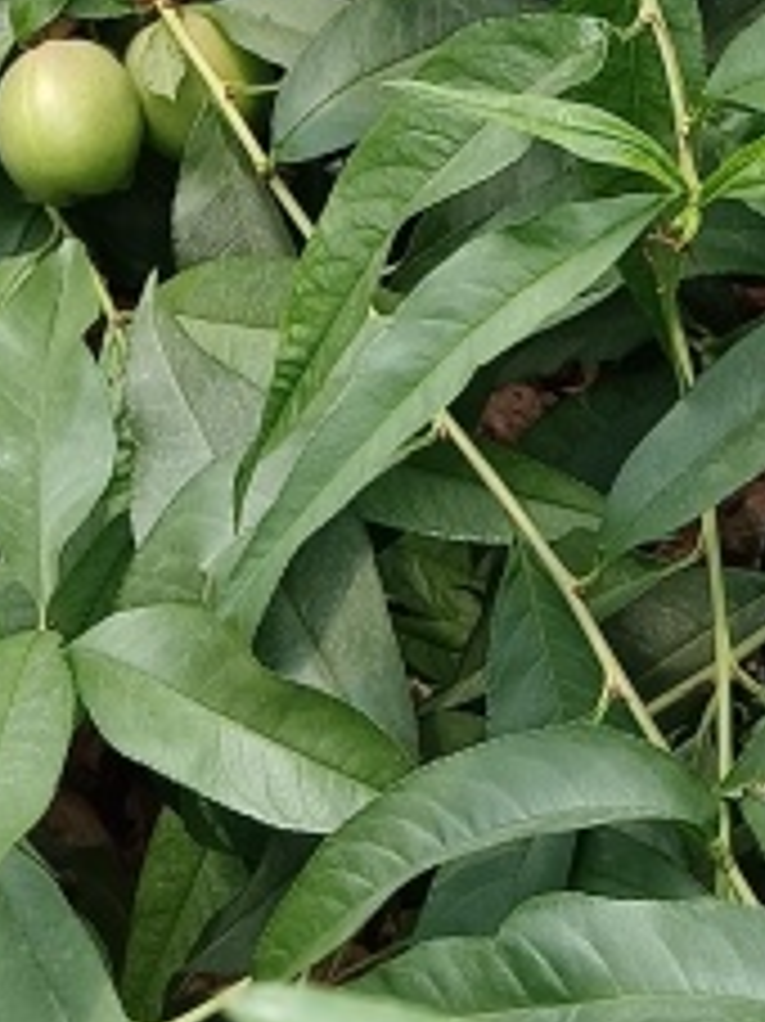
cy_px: -1177
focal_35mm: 127
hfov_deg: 11.5
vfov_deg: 13.0
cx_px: 796
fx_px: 3746
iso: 100
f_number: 1.9
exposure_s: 1/280
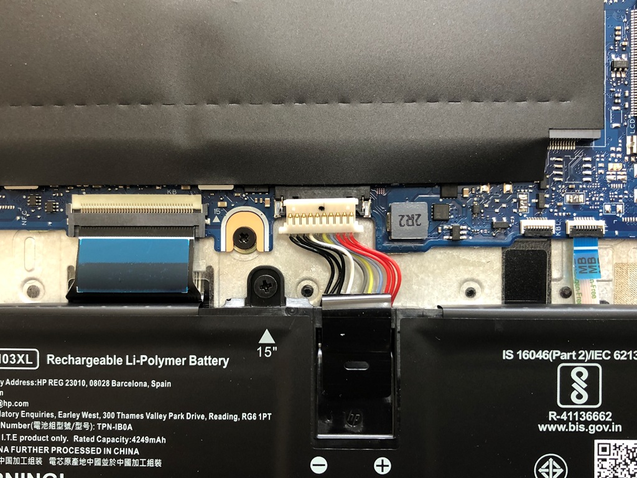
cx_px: 318
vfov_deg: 49.7
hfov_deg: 63.4
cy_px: 239
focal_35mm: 28
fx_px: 515
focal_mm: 3.99
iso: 40
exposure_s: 1/17
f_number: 1.8
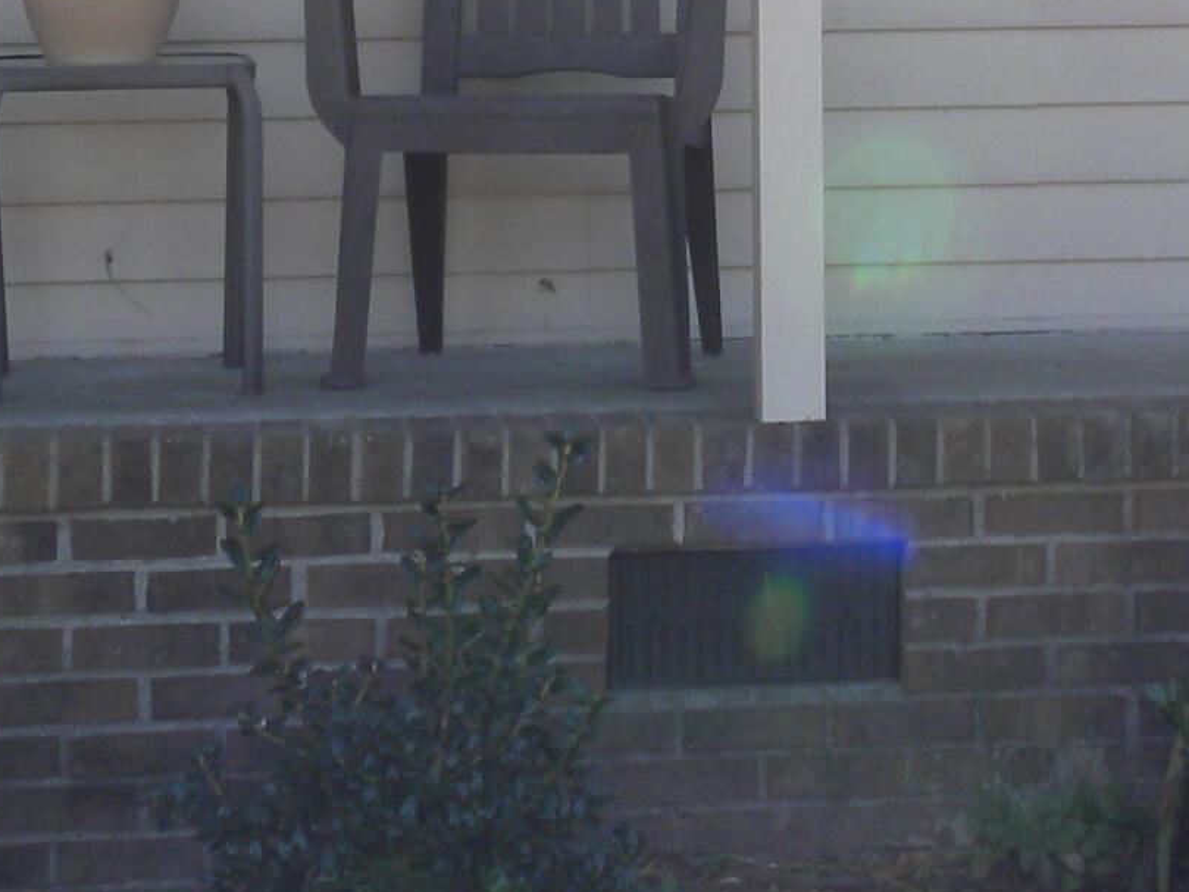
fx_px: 5222
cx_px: 1055
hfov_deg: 12.9
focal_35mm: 152
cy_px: -173
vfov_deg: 9.6
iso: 64
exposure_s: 1/136
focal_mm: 7.3
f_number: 3.2
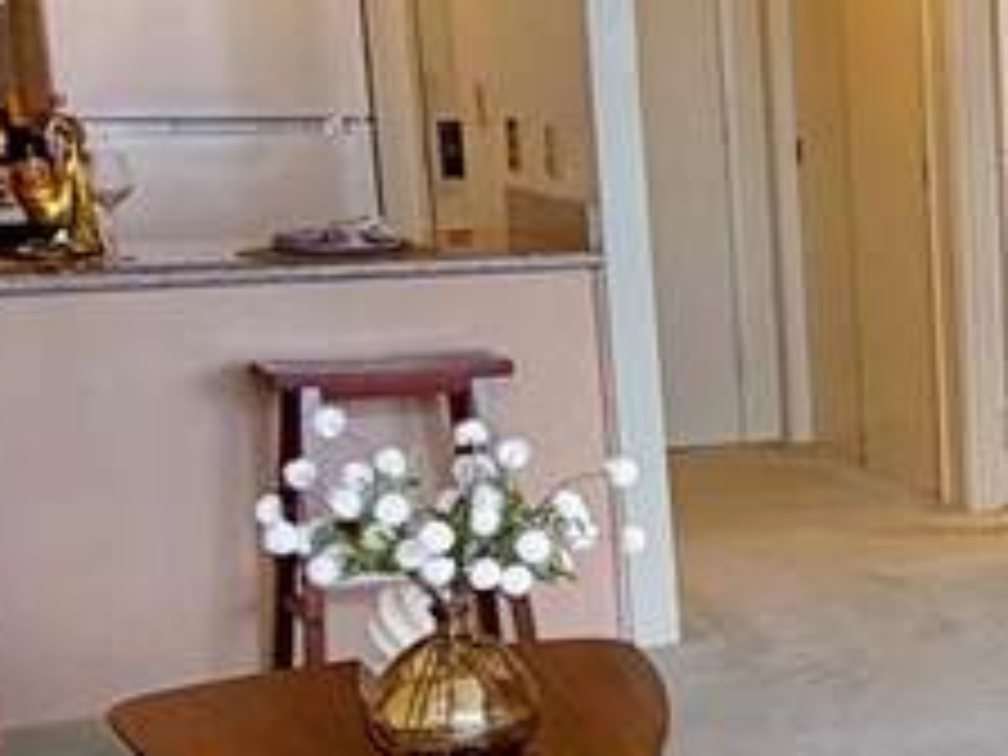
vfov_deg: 18.4
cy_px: 504
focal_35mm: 80
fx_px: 2330
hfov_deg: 19.8
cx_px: 1660
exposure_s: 1/120
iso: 125
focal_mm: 2.22
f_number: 2.2
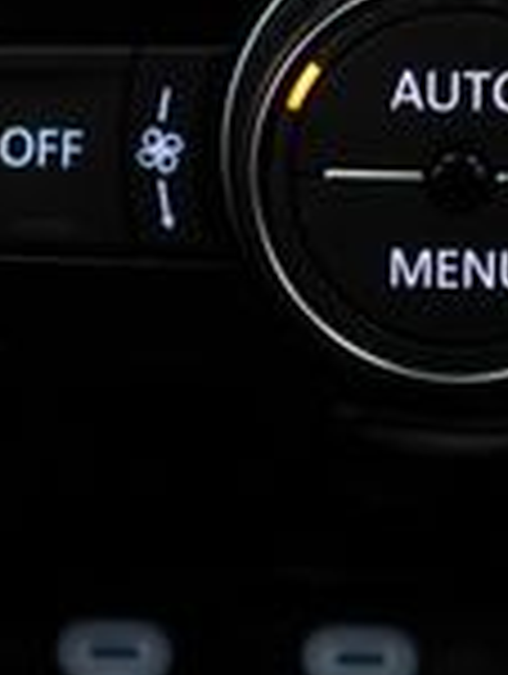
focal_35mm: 172
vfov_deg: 11.2
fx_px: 3356
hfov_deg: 8.6
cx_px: 490
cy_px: -164
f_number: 3.2
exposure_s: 1/40
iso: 400
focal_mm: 28
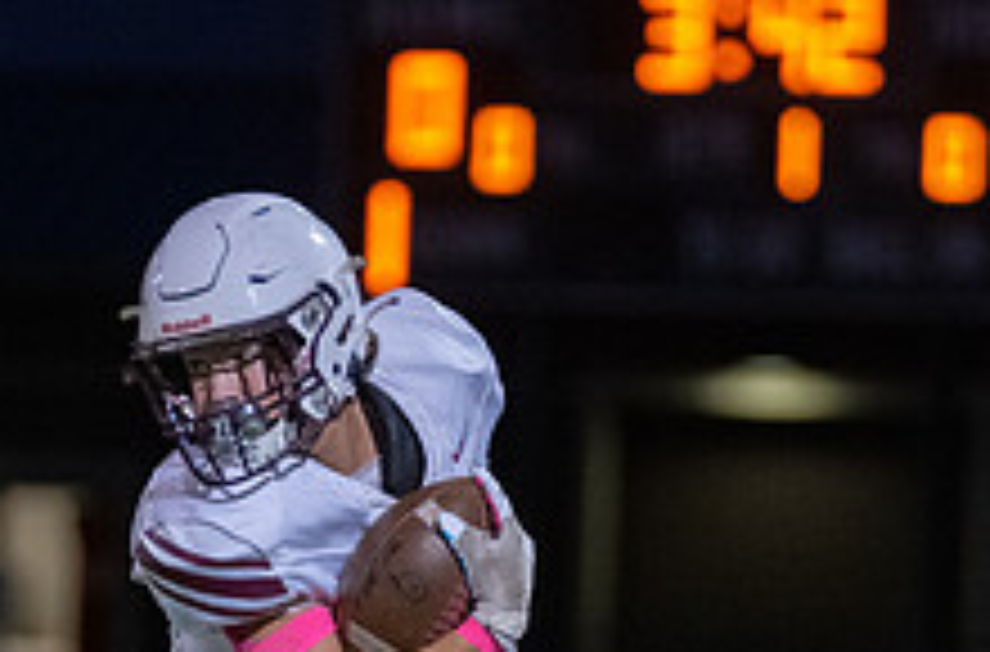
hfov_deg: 3.9
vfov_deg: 2.6
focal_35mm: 531
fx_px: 14551
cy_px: 643
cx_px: 500
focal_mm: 162
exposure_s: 1/1250
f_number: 2.8
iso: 5000
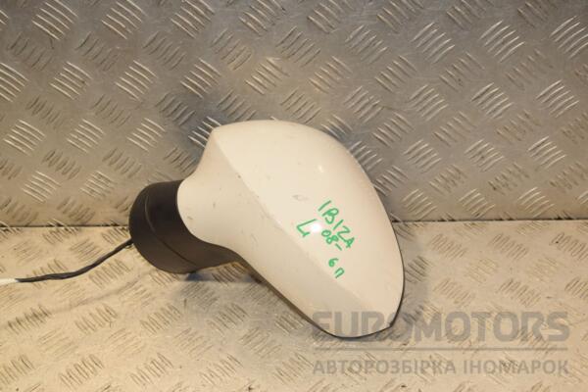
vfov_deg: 28.1
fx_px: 784
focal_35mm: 48
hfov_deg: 41.1
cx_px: 294
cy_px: 196
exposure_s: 1/200
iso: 800
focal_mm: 32
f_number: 7.1
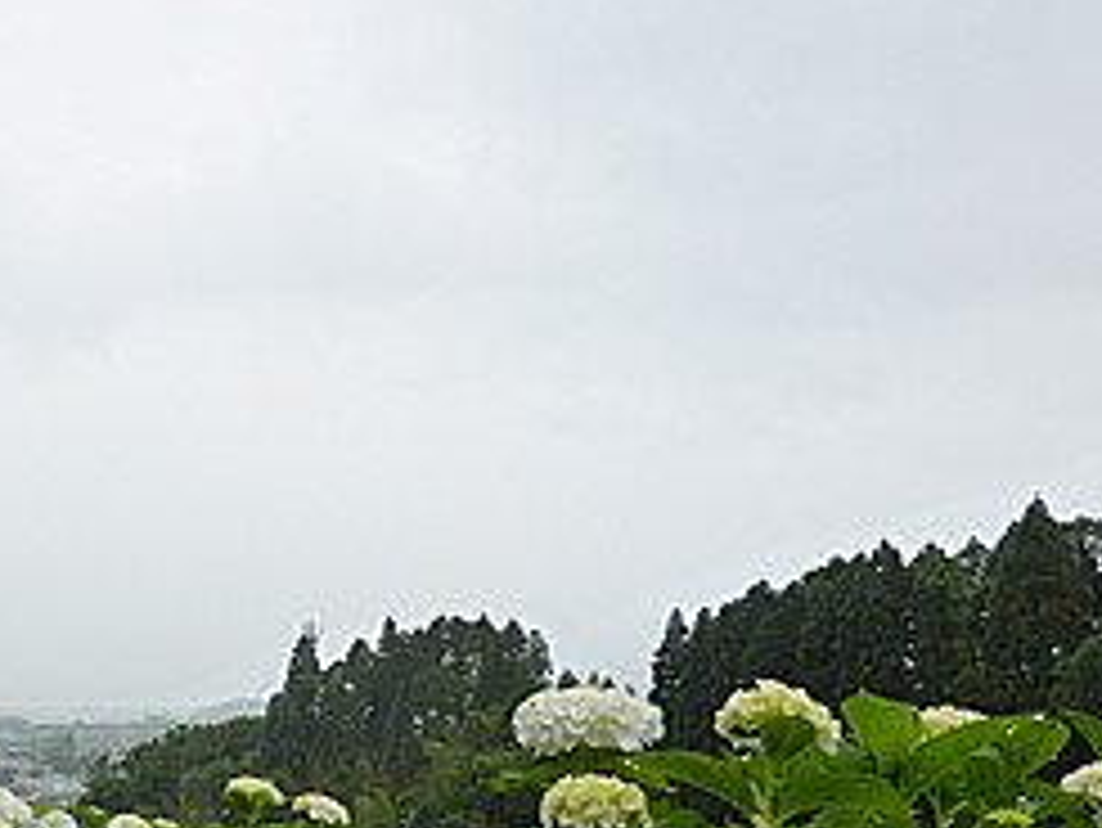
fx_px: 1497
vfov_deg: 29.8
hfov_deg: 38.3
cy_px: 716
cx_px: 166
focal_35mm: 47
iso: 160
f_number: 3.3
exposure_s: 1/250
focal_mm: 4.3
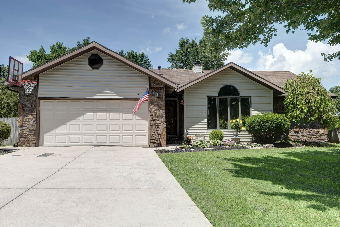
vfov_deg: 42.3
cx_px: 170
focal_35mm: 31
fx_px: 293
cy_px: 114
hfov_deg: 60.3
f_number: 6.7
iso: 100
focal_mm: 31
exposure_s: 1/180
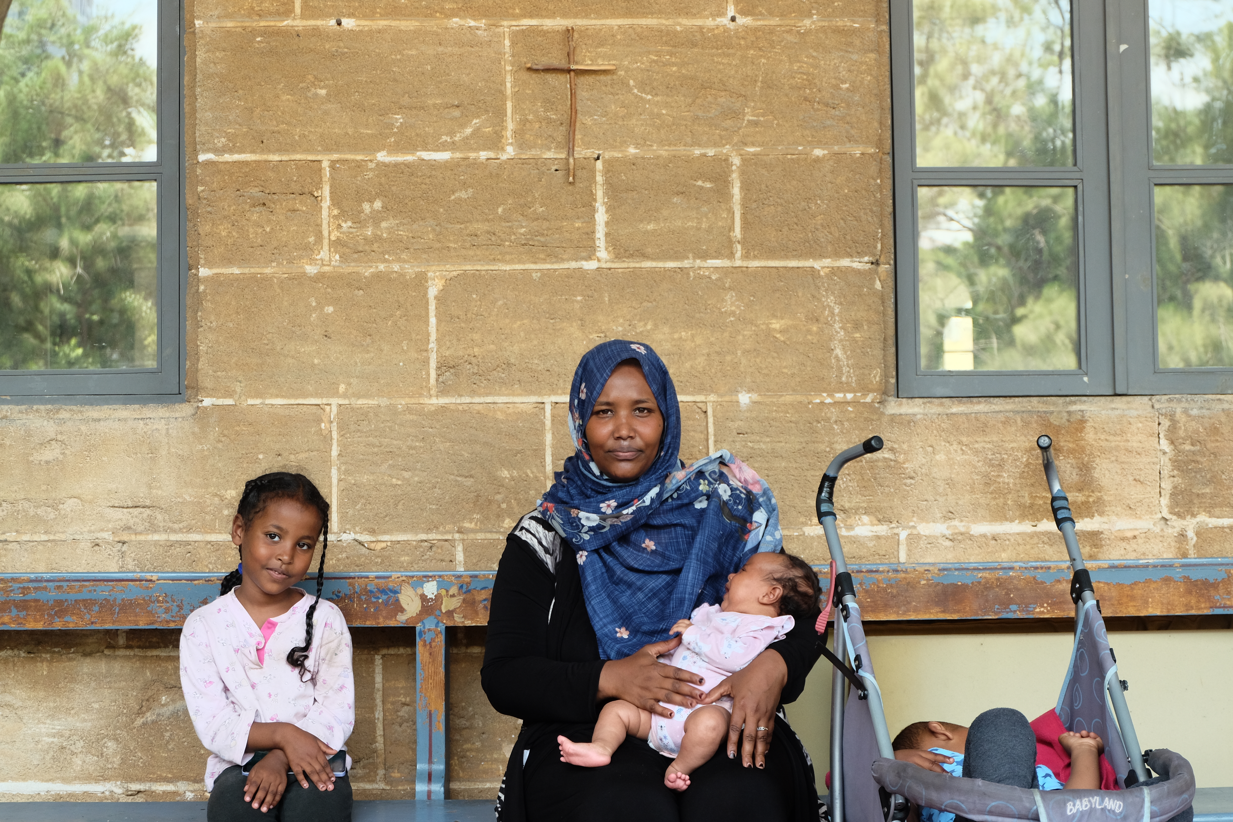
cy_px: 411
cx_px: 616
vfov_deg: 23.4
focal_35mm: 58
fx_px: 1986
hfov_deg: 34.5
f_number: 5.3
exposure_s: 1/110
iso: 800
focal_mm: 38.7
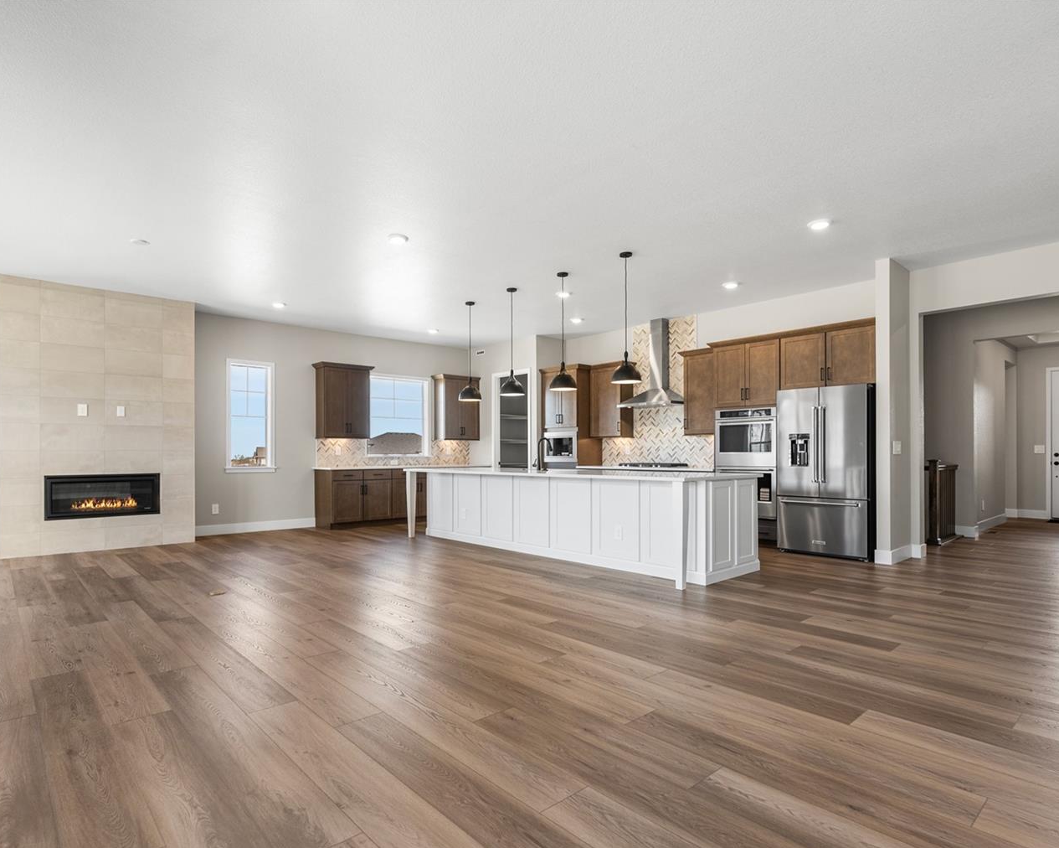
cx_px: 499
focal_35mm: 19
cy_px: 446
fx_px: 596
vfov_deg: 70.8
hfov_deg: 83.2
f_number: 8
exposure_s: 1/400
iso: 200
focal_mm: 16
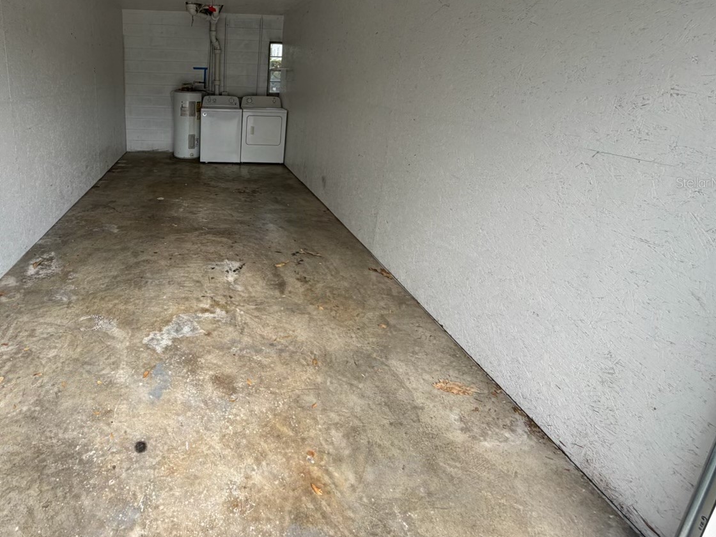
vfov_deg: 64.4
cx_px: 225
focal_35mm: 20
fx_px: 414
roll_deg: -1.6
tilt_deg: -14.1
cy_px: 182
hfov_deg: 78.4
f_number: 2.2
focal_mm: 2.22
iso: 40
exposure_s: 1/215
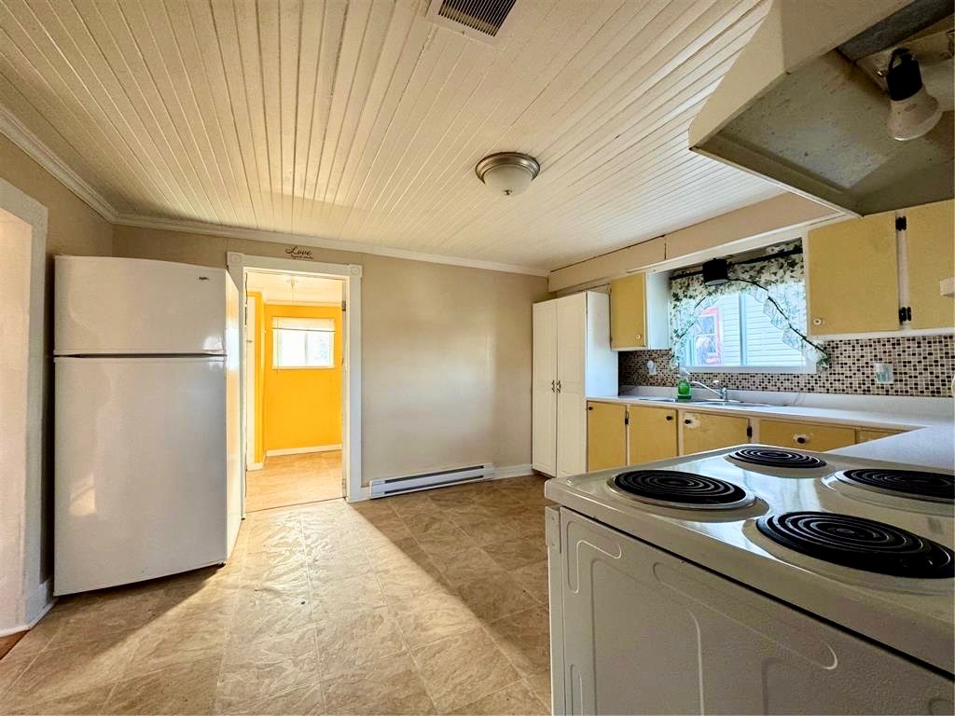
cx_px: 478
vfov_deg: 85.7
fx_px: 386
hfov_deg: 102.1
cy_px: 358
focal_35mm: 14
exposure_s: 1/99
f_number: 2.2
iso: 160
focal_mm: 2.22
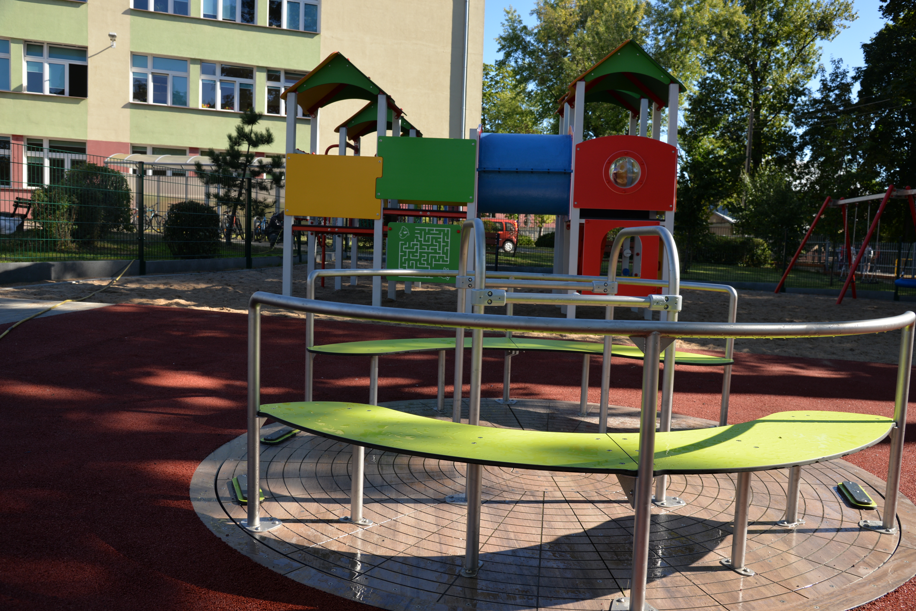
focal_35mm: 30
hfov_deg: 61.9
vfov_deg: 43.6
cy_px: 306
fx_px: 763
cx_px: 458
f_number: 7.1
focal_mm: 30
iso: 200
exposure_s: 1/200
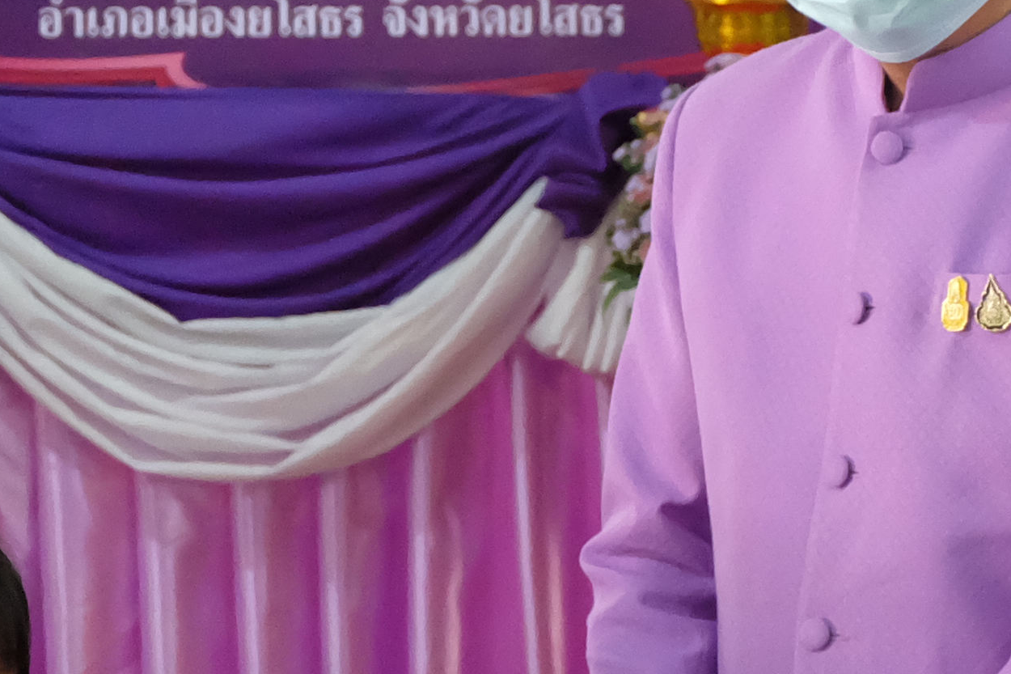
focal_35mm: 192
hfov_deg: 10.6
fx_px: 5391
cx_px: 1051
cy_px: 169
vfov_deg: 7.1
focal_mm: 32.5
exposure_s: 1/85
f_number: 5
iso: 6400
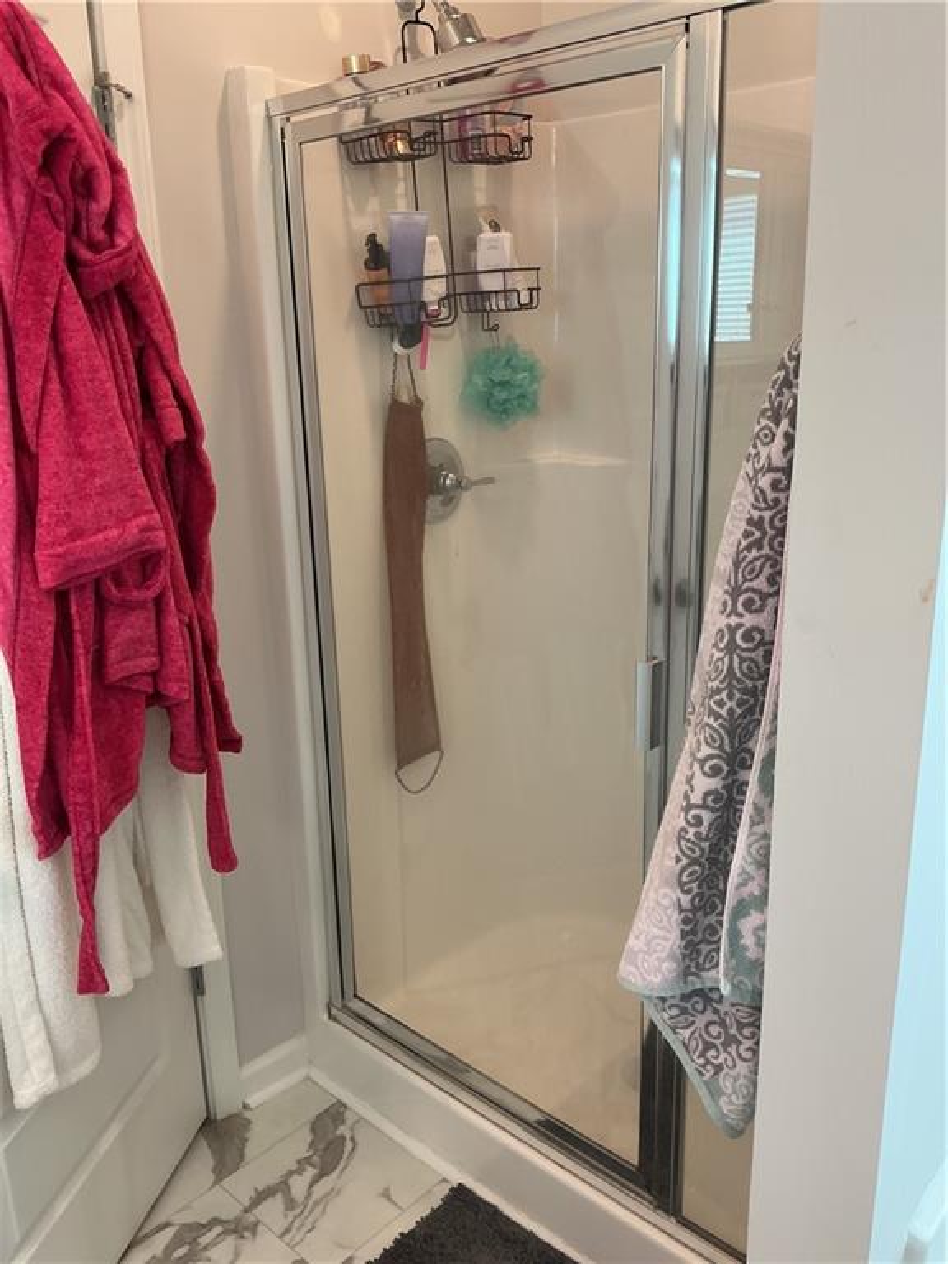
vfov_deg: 61.7
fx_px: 1059
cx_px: 474
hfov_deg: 48.2
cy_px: 632
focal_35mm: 29
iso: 50
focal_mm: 3
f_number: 1.8
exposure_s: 1/60
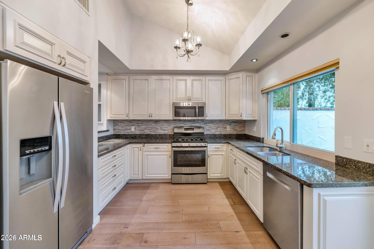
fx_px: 145
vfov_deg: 81.2
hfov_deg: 104.3
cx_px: 187
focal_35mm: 14
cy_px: 124
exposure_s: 1/60
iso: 800
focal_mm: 14
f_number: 4.5
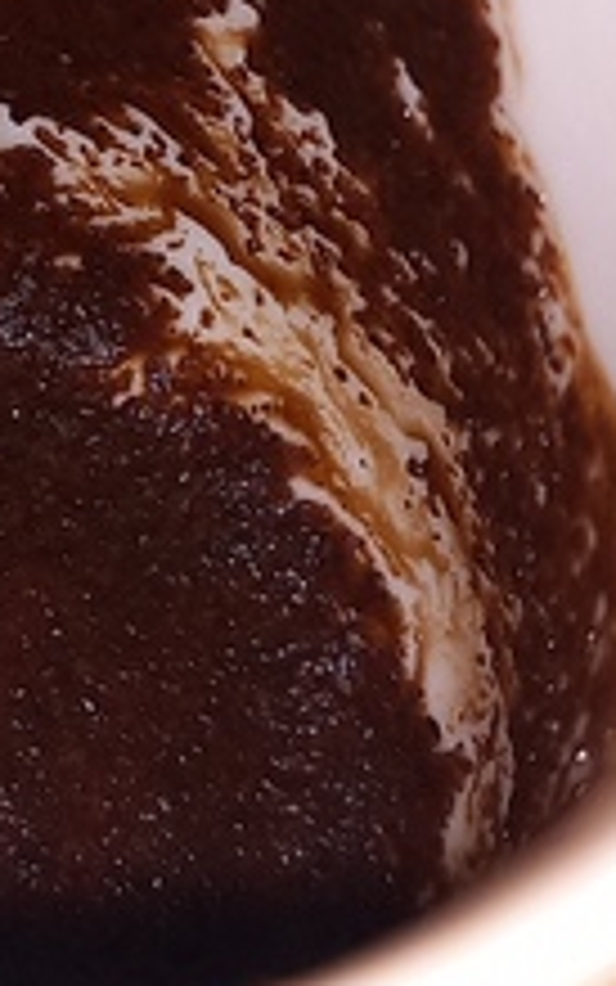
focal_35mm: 120
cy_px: 284
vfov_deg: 17.3
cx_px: -216
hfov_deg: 10.6
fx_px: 3221
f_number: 1.8
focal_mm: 4
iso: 32
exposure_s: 1/100
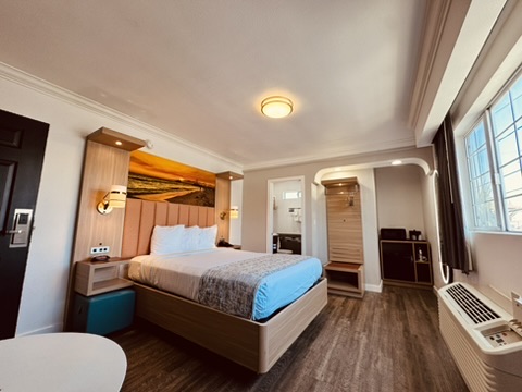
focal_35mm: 14
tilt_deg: +7.2
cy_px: 196
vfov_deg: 85.7
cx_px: 261
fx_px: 211
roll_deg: -0.7
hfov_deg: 102.1
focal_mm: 2.22
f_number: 2.2
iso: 100
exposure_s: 1/120
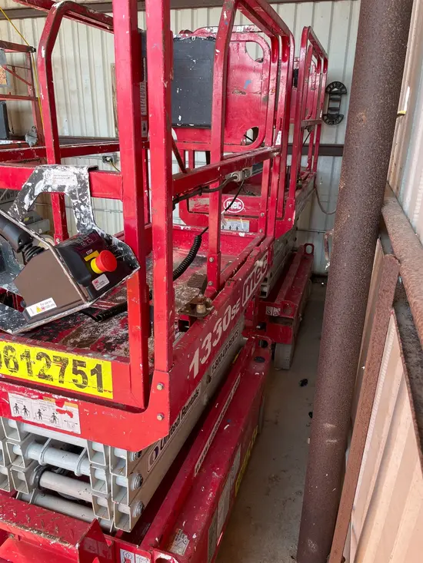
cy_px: 282
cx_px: 212
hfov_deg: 53.1
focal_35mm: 26
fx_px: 423
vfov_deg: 67.3
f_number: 1.6
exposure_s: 1/154
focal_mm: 4.2
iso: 32
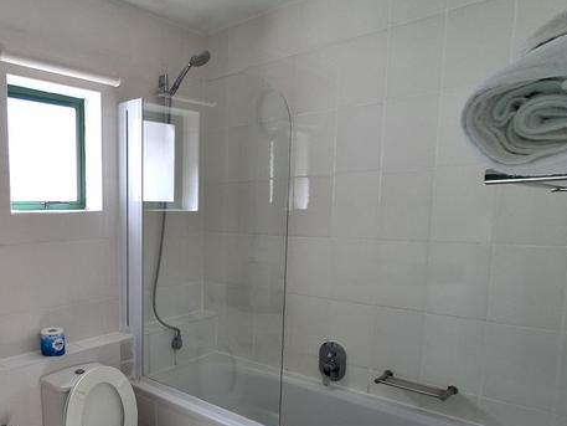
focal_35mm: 28
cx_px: 109
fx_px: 459
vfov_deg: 49.5
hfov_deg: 58.3
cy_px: 251
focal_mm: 1.64
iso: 50
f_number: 2.2
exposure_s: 1/100
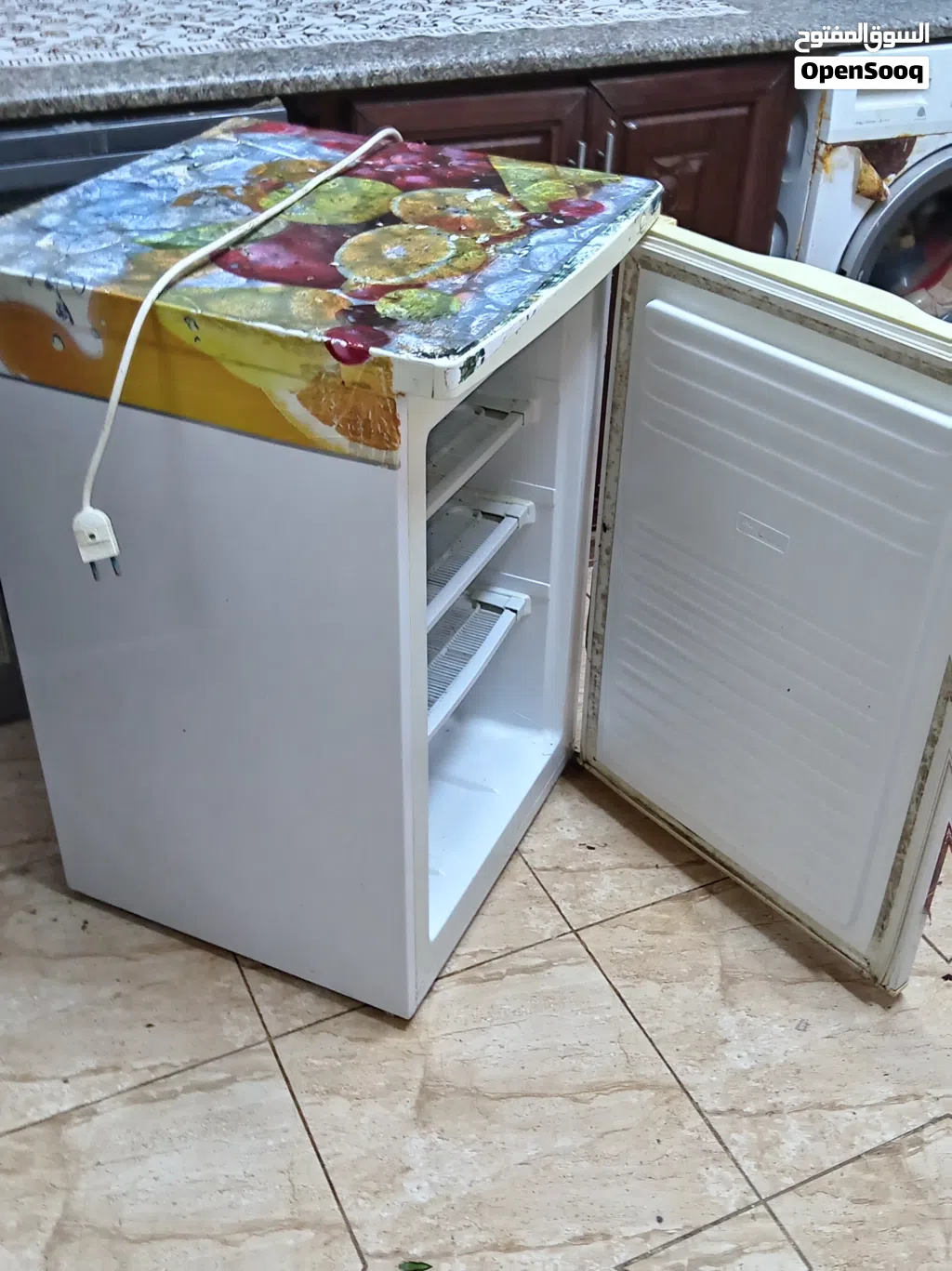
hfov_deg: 39.6
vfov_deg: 51.4
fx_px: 1321
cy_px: 636
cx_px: 476
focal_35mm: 36
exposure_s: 1/20
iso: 1279
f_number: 1.8
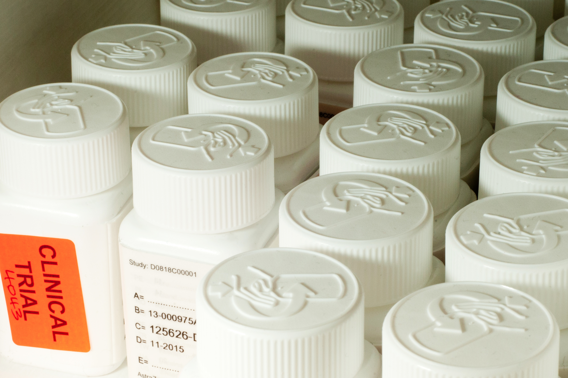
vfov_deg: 27.0
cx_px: 284
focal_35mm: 50
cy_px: 189
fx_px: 788
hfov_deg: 39.6
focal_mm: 50
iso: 800
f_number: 22
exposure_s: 1/60
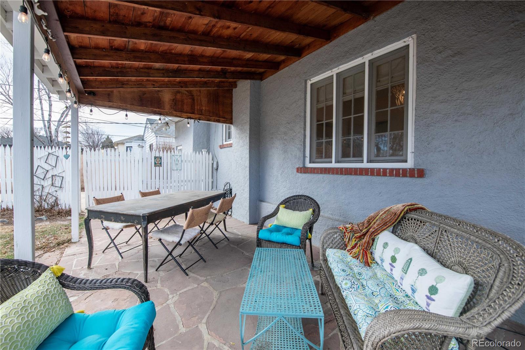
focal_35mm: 14
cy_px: 175
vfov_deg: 81.2
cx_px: 262
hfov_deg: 104.3
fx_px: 204
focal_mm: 14
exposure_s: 1/180
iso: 400
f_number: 8
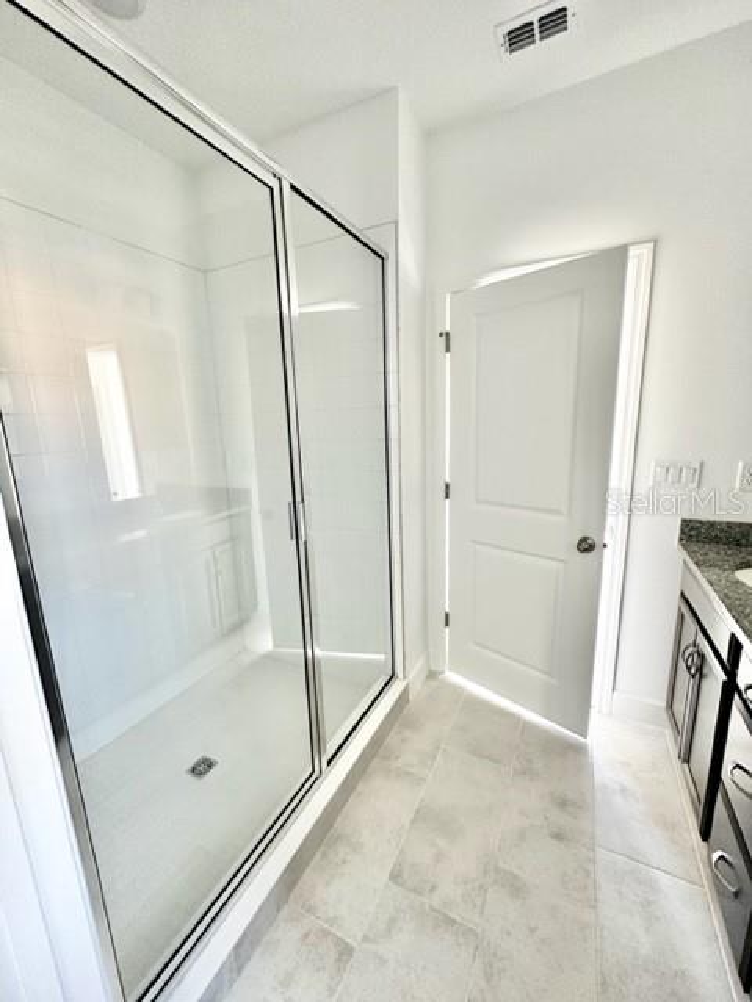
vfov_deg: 102.1
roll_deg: +1.7
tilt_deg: -10.5
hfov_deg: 85.7
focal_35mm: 14
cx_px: 376
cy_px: 501
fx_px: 406
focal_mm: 2.22
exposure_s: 1/67
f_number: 2.2
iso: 320
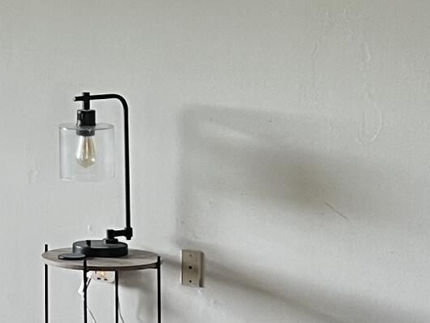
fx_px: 1814
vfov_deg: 10.1
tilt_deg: -3.3
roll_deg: +0.0
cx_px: -156
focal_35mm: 146
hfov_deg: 13.0
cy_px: 27
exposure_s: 1/81
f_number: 1.5
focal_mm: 5.7
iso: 125
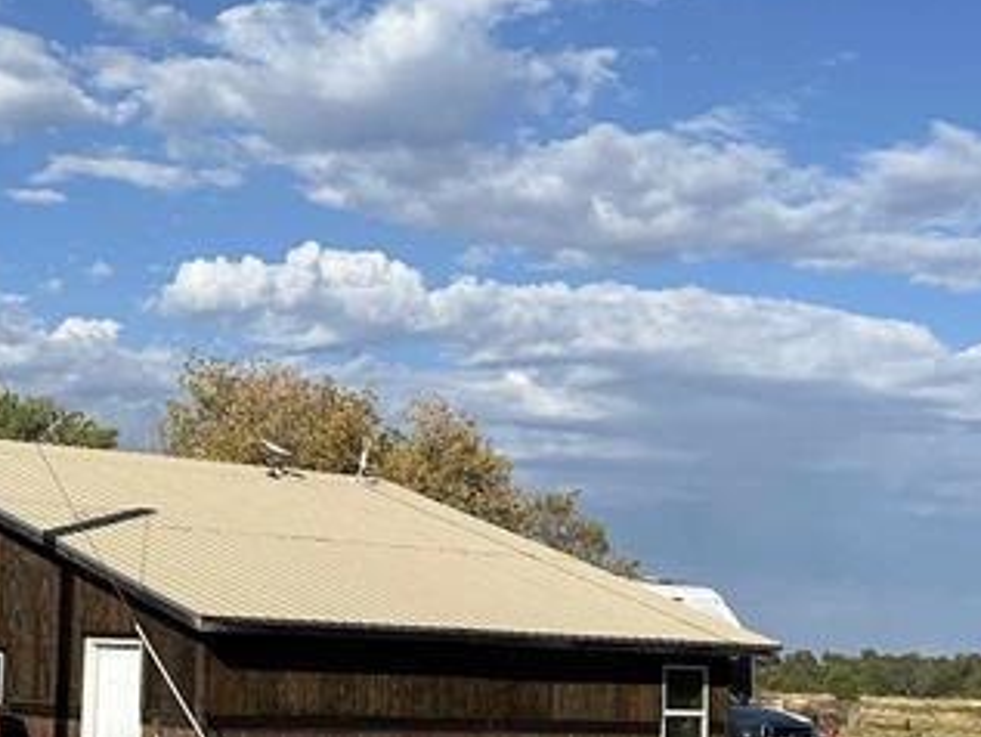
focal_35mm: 84
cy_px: 362
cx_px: 118
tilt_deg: +11.2
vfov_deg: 17.6
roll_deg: -2.1
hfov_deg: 22.8
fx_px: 2381
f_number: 1.5
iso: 50
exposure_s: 1/6579
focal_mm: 5.7
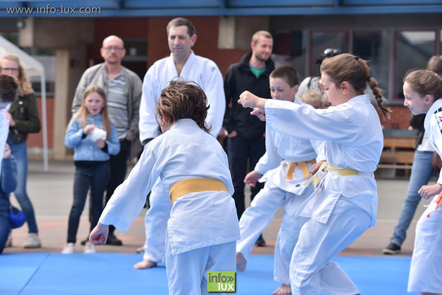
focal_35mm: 108
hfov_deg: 18.9
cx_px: 221
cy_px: 148
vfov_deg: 12.7
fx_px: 1326
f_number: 4.5
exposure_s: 1/500
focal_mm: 72
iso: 100
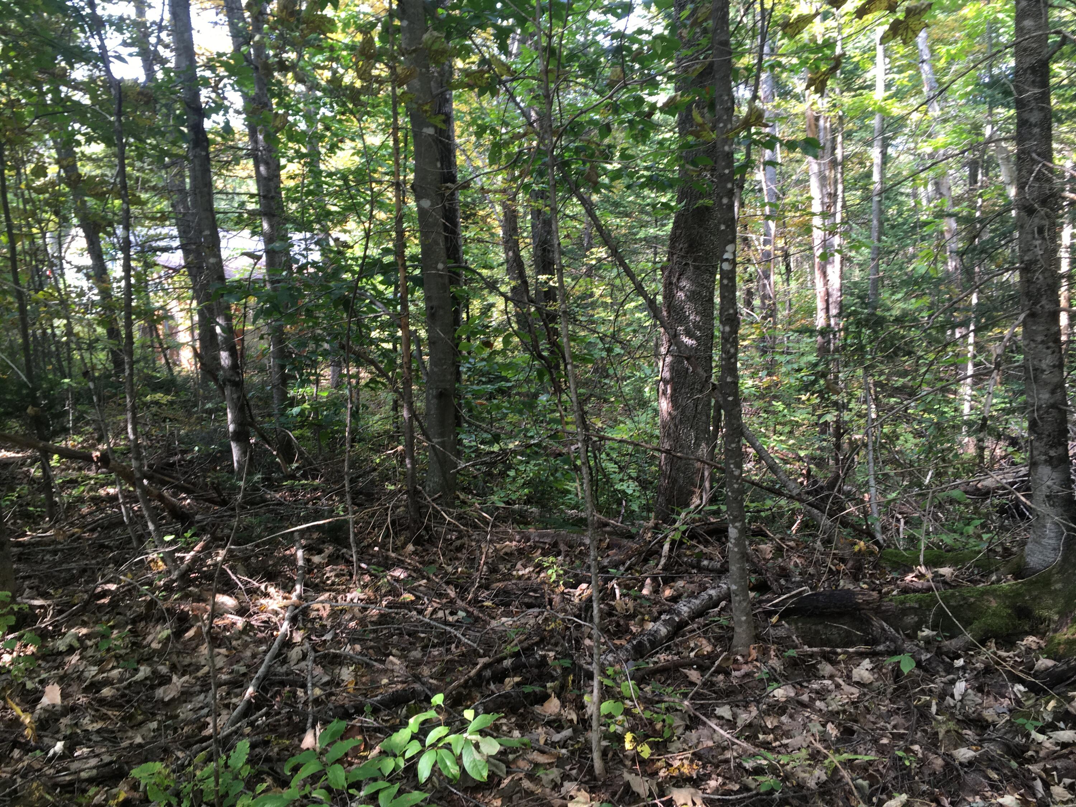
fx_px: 901
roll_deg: +1.3
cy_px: 404
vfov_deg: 48.2
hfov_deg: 61.7
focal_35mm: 29
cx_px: 538
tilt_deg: -6.0
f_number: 2.2
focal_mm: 4.15
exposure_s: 1/60
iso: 32
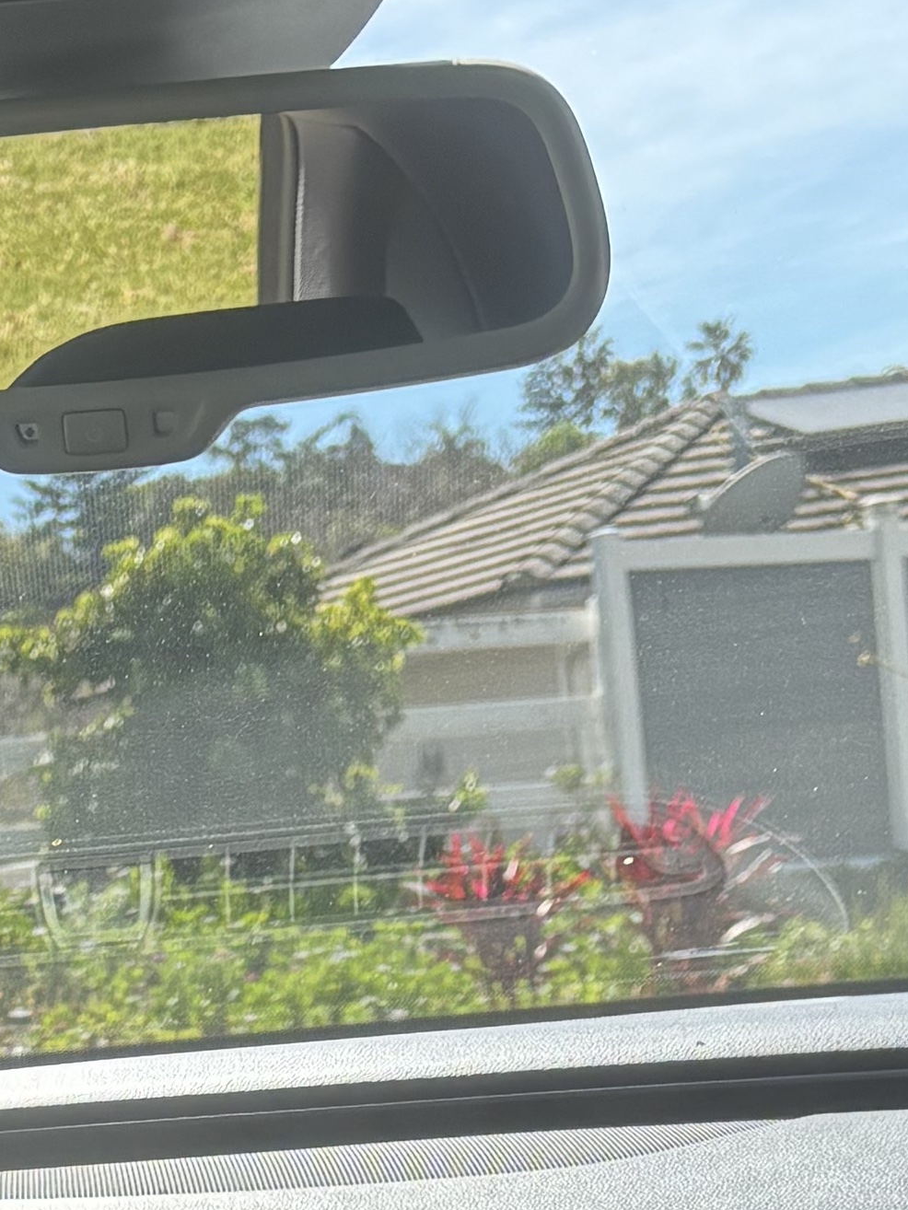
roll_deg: +8.8
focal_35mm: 113
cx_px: 146
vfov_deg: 15.0
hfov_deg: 13.0
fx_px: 3951
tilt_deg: -17.7
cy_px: 2201
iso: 50
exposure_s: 1/887
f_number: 1.6
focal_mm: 5.96
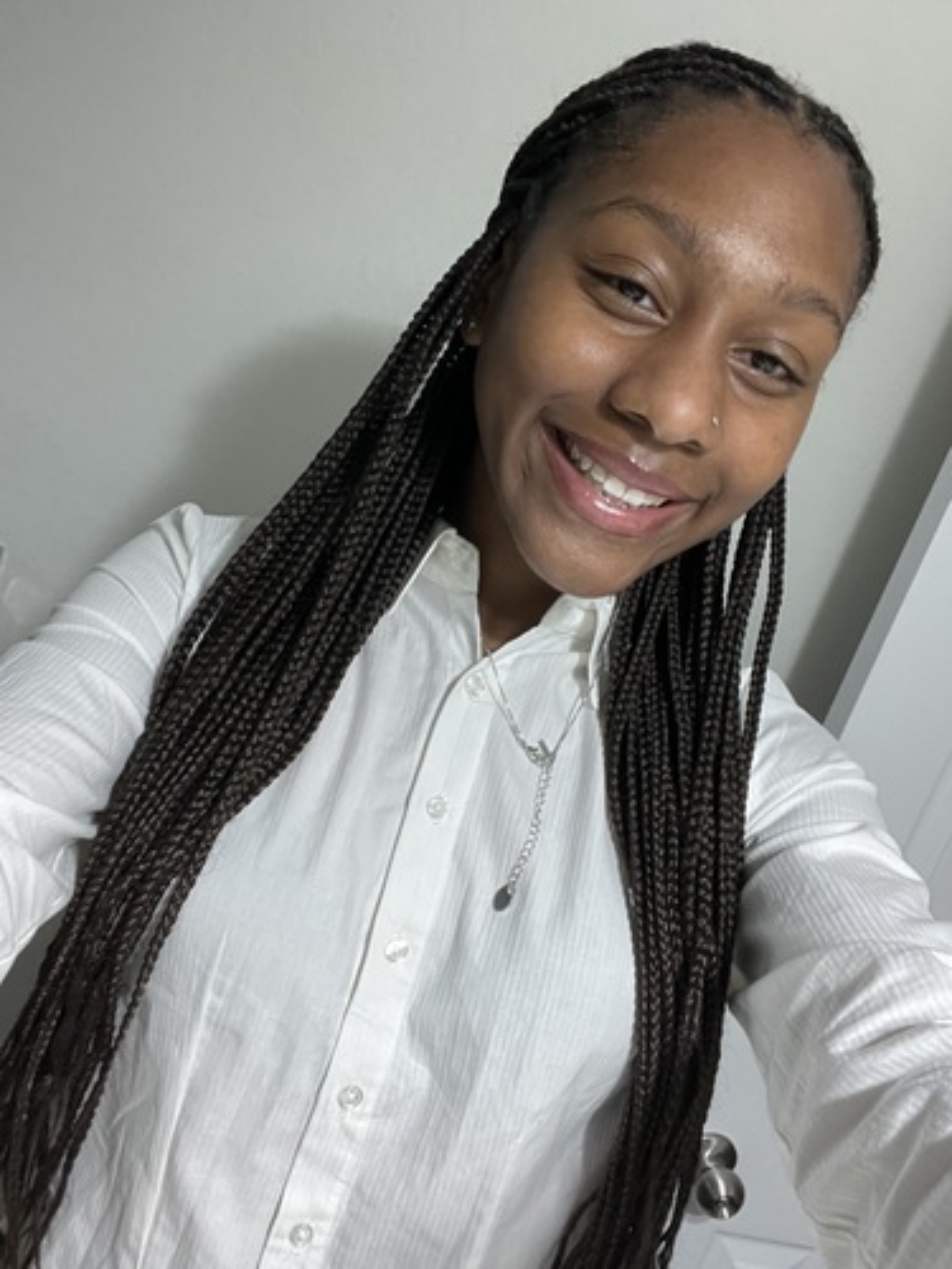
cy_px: 634
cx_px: 476
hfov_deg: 46.8
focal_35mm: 30
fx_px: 1100
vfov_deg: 60.0
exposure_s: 1/40
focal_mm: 2.71
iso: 320
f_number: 2.2
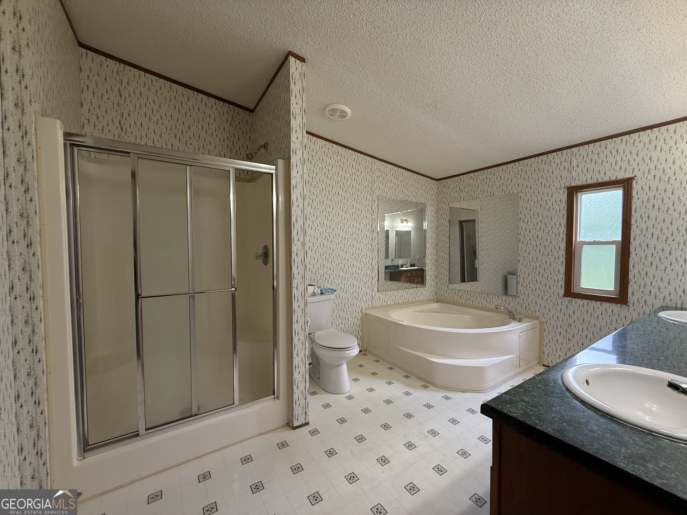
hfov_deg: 102.1
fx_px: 278
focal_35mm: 14
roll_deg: +0.6
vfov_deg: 85.7
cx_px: 344
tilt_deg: -1.8
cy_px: 258
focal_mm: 2.22
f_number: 2.2
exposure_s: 1/120
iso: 320
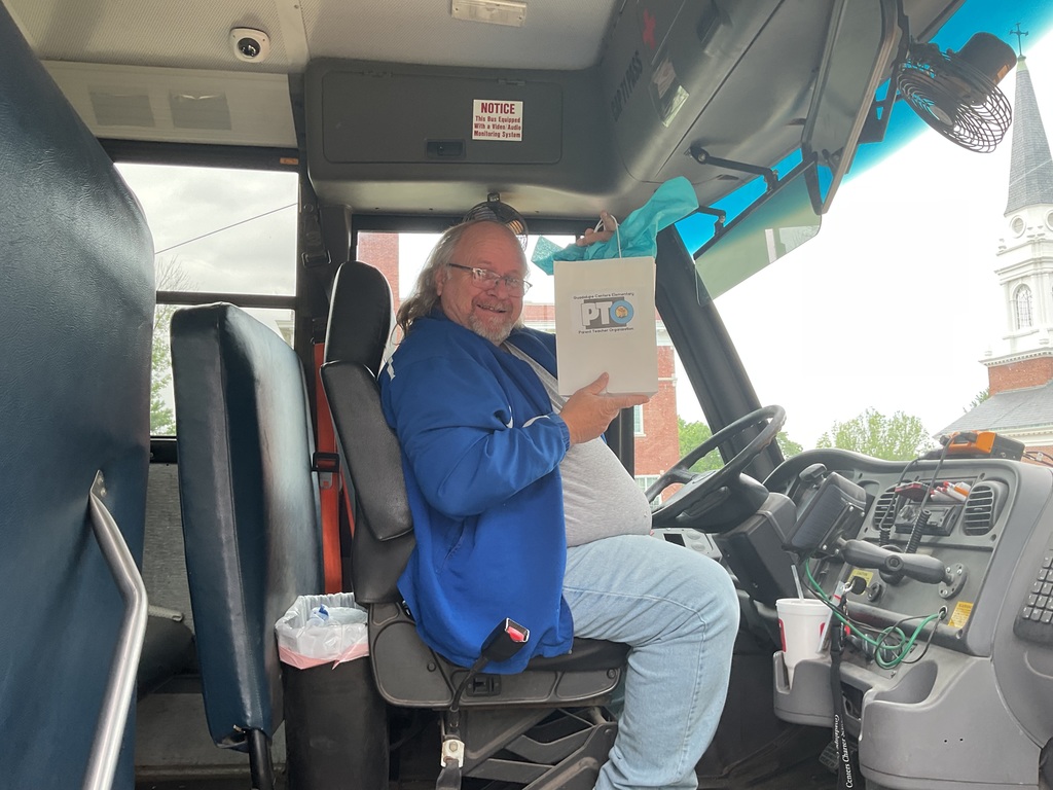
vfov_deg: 48.2
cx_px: 526
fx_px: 882
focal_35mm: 29
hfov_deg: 61.7
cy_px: 395
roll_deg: +2.6
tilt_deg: +4.1
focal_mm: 3
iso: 20
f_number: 1.8
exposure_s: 1/120
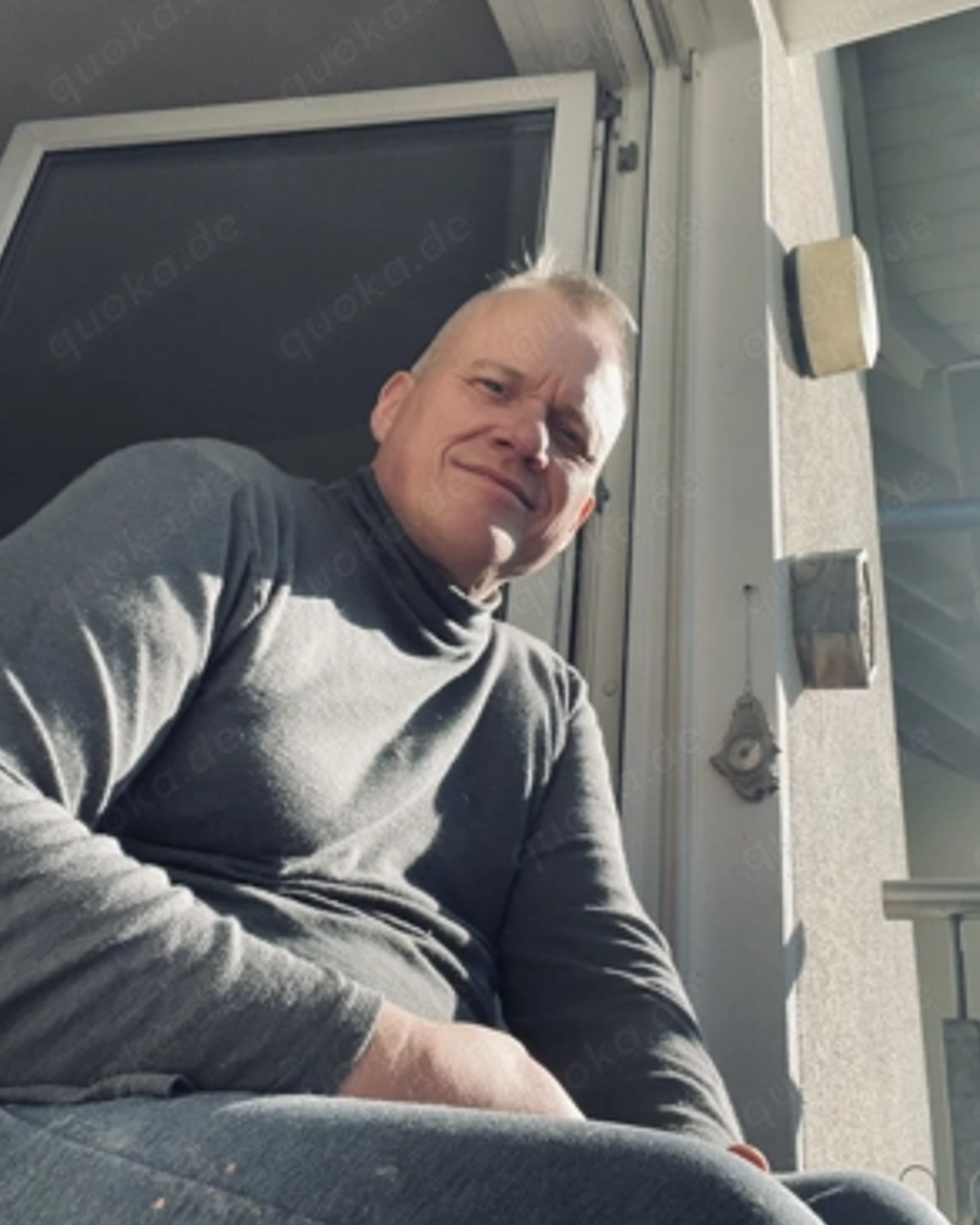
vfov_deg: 55.6
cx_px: 495
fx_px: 1160
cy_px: 592
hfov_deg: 45.8
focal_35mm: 32
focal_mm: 2.71
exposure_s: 1/761
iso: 25
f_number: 2.2
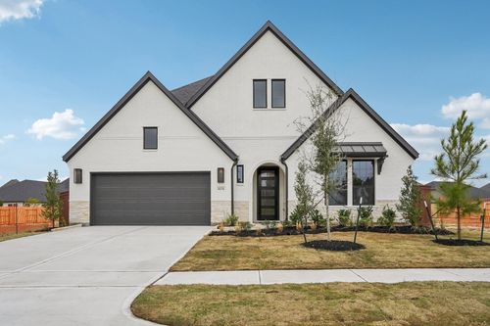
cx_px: 245
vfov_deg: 49.5
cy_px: 163
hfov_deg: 69.4
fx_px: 354
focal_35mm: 26
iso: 500
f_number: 8
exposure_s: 1/800
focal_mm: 26
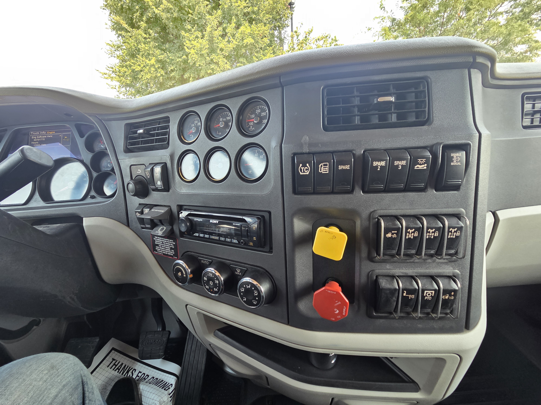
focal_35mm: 13
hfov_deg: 106.2
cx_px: 270
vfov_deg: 89.9
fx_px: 203
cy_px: 202
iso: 100
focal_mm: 2.2
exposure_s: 1/120
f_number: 2.2
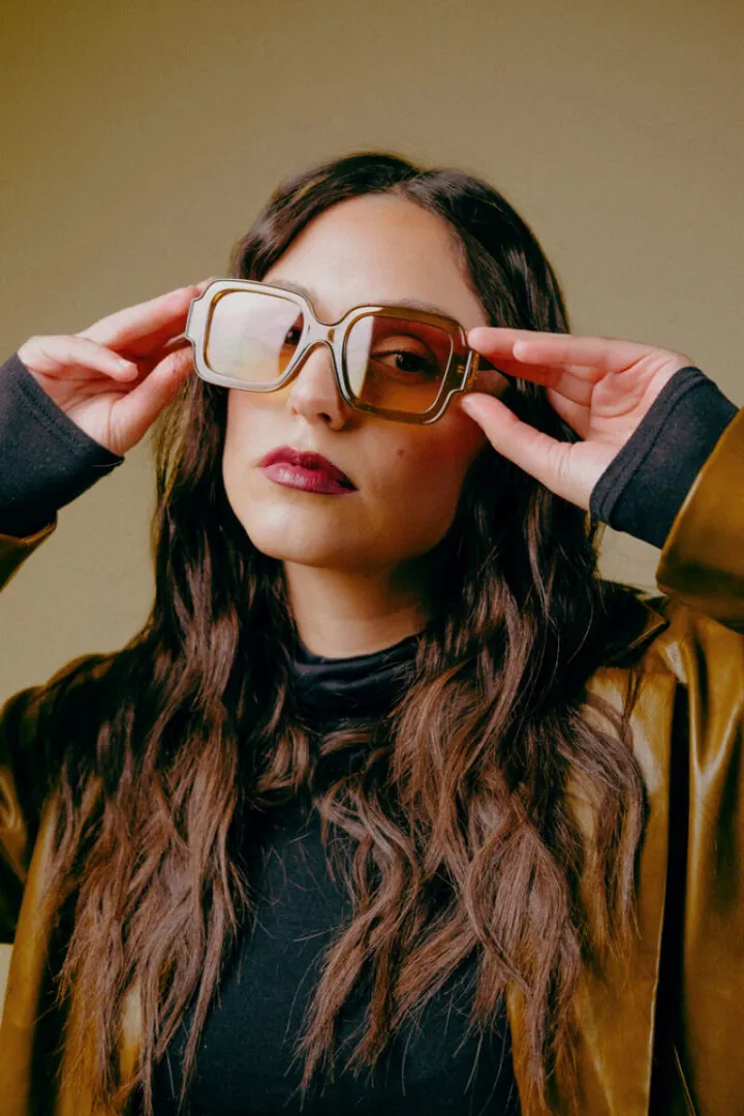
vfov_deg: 47.4
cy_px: 558
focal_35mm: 41
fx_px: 1271
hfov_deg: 32.6
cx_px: 372
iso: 1000
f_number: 3.2
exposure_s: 1/180
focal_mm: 27
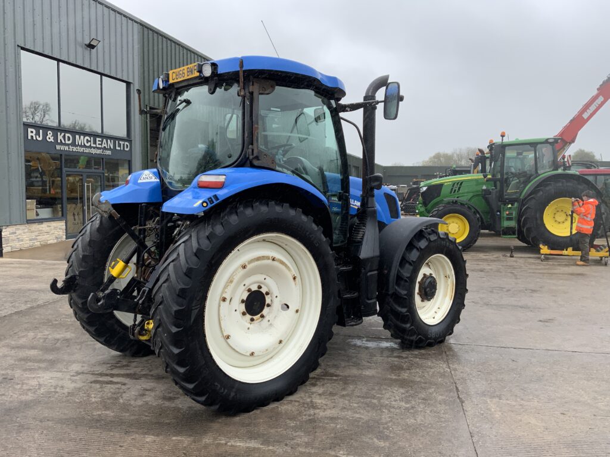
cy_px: 228
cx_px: 305
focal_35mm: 29
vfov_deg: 48.2
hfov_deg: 61.7
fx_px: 511
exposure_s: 1/666
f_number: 1.8
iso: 16
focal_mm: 3
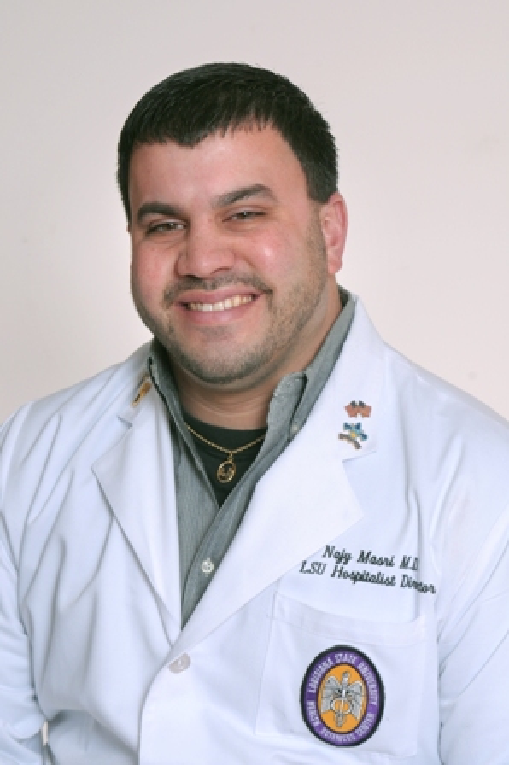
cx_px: 254
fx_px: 2549
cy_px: 382
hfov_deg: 11.4
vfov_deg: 17.1
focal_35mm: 120
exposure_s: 1/125
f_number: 11
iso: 200
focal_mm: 80
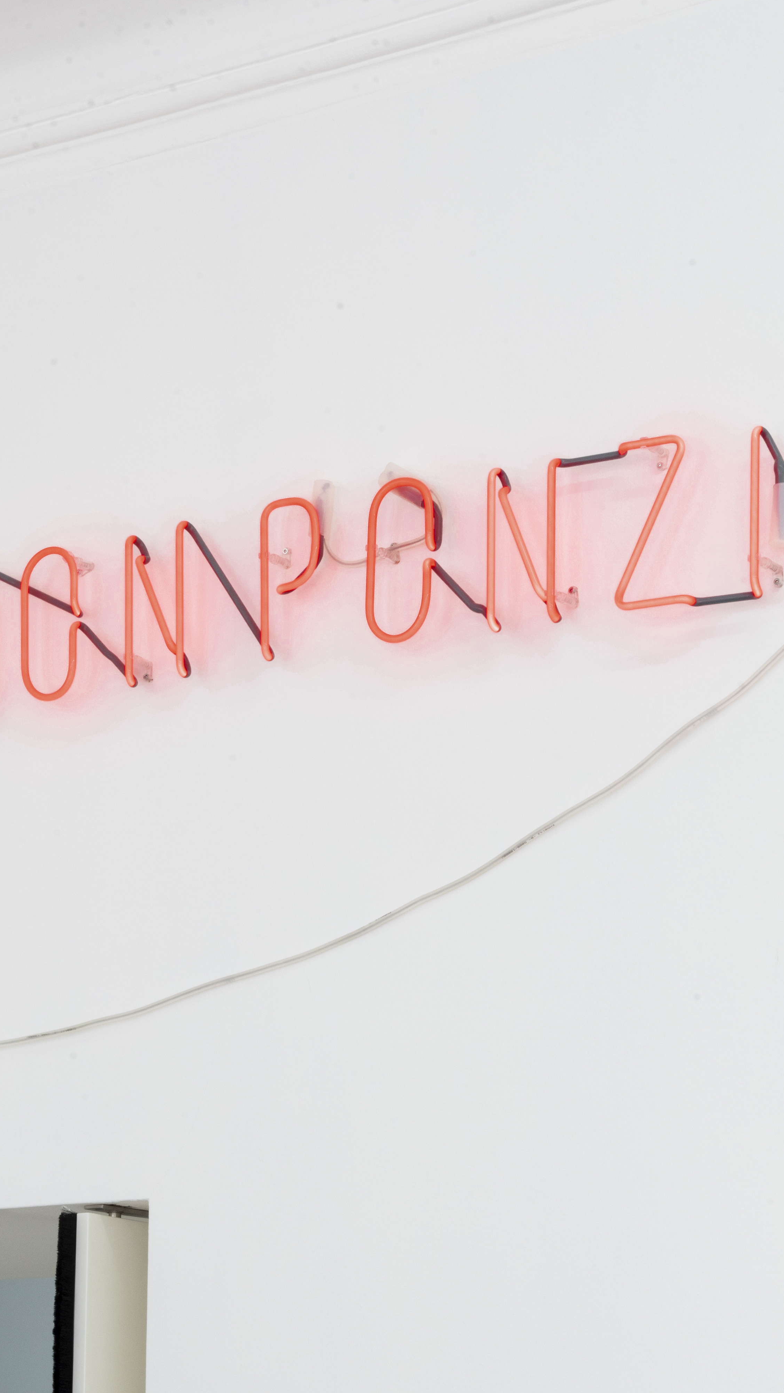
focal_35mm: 104
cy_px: 695
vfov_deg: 20.6
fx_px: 3844
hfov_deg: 11.6
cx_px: 86
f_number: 22
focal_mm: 66
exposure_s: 1/10
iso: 200
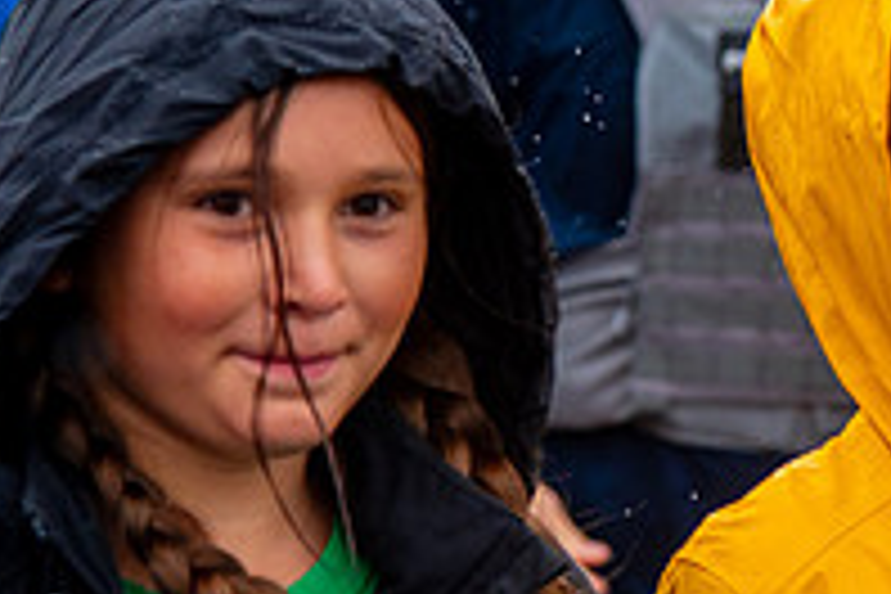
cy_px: 288
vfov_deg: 5.7
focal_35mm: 240
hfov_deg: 8.5
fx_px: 5940
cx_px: 945
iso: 1600
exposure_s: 1/1600
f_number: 4
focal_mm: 82
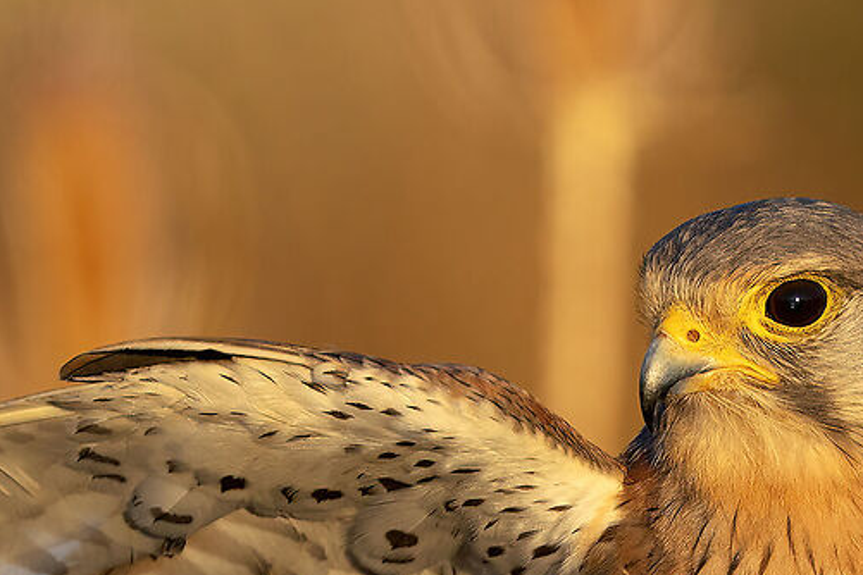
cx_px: 823
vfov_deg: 0.5
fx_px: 65631
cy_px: 835
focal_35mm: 2738
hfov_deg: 0.8
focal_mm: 571
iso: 500
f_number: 6.3
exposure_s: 1/1250
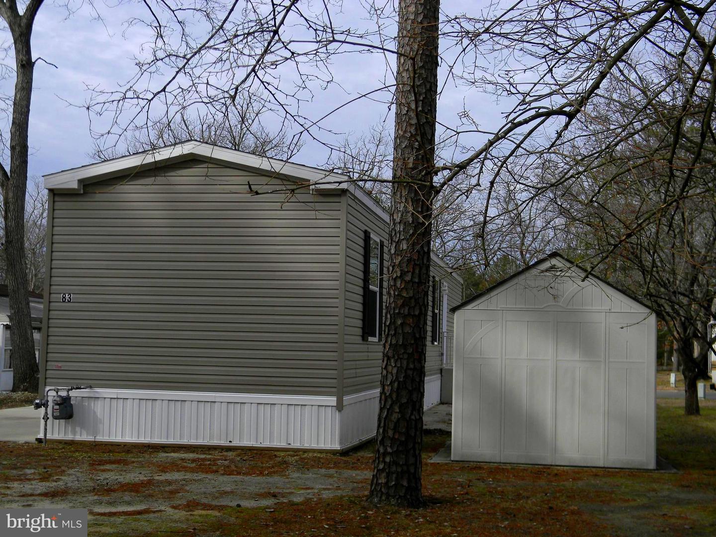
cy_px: 268
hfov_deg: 40.4
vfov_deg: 30.9
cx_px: 358
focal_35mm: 47
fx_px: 972
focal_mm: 8.6
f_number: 3.9
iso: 80
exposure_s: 1/760
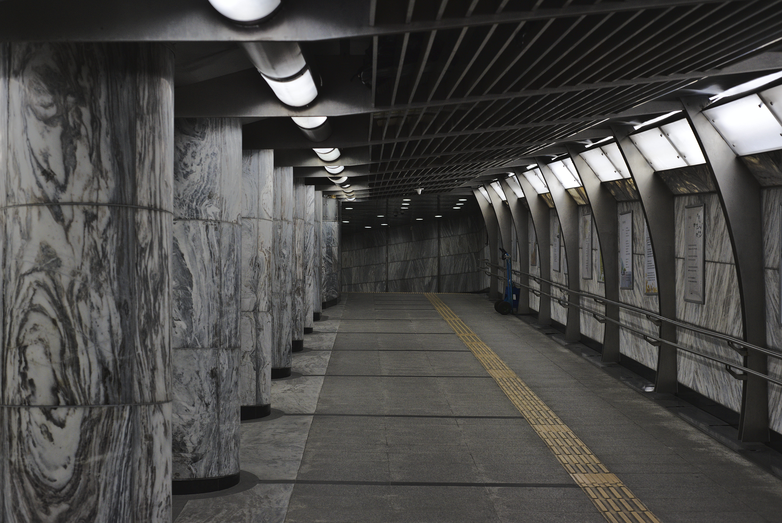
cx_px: 391
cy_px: 262
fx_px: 1087
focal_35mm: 50
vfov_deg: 27.0
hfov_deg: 39.6
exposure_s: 1/80
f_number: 5
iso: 1000
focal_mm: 50
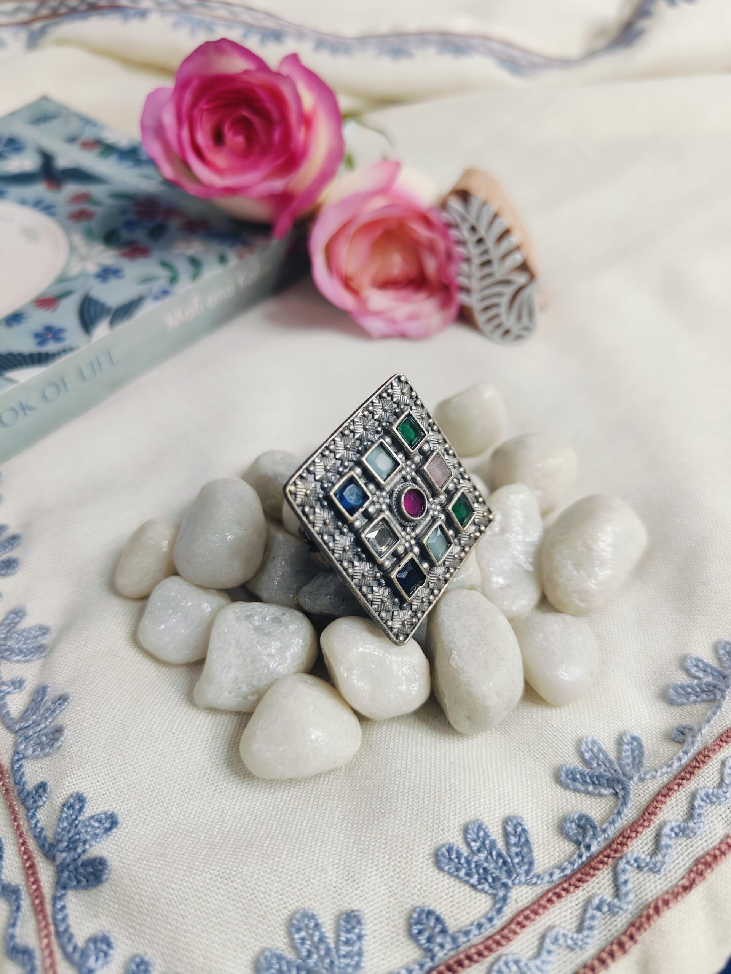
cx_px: 366
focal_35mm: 24
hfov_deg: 56.8
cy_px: 487
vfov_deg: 71.6
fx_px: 676
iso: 320
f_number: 1.8
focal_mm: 5.59
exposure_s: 1/50
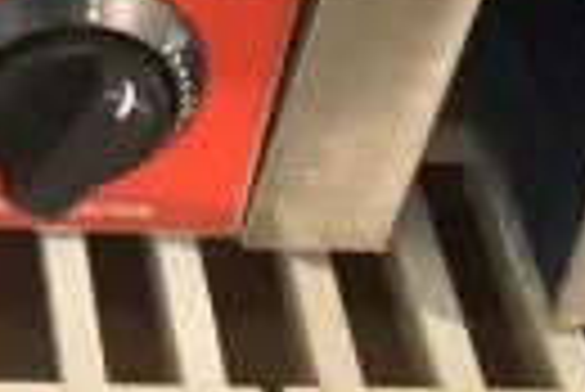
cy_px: -376
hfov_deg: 12.2
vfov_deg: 8.8
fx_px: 2397
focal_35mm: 147
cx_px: -612
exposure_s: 1/80
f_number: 4.5
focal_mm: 21
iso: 6400
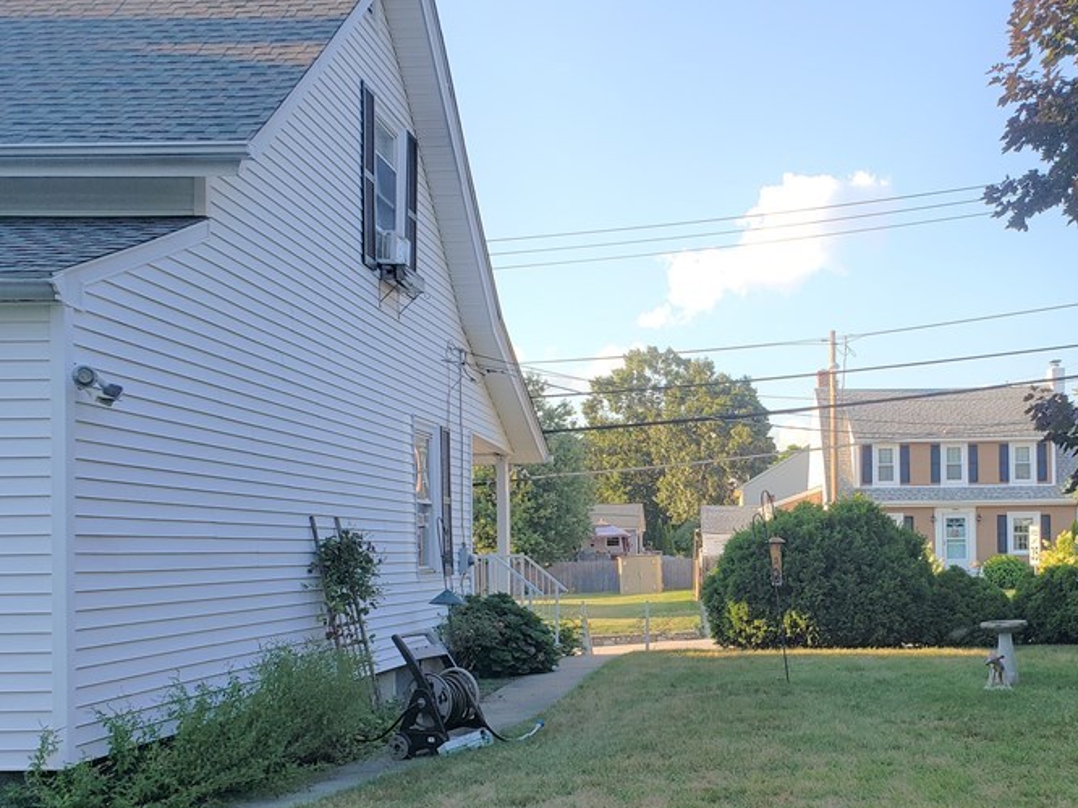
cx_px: 777
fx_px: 1245
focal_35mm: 40
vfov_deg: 35.6
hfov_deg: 45.6
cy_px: 542
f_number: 2.4
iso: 50
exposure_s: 1/417
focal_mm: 4.3
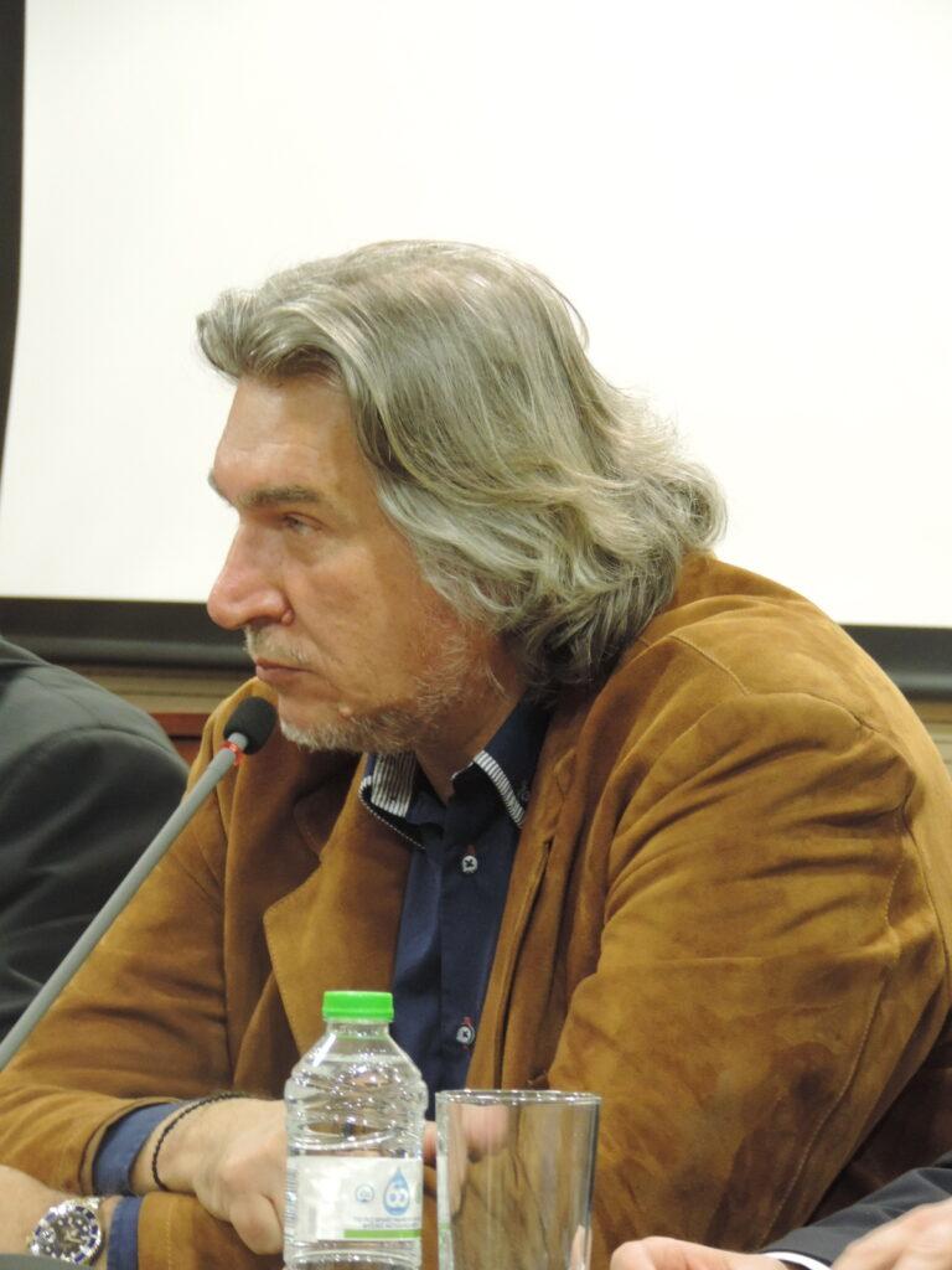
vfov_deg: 7.9
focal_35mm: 250
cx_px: 476
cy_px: 635
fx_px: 9167
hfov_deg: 5.9
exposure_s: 1/10
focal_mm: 44.5
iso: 800
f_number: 4.7
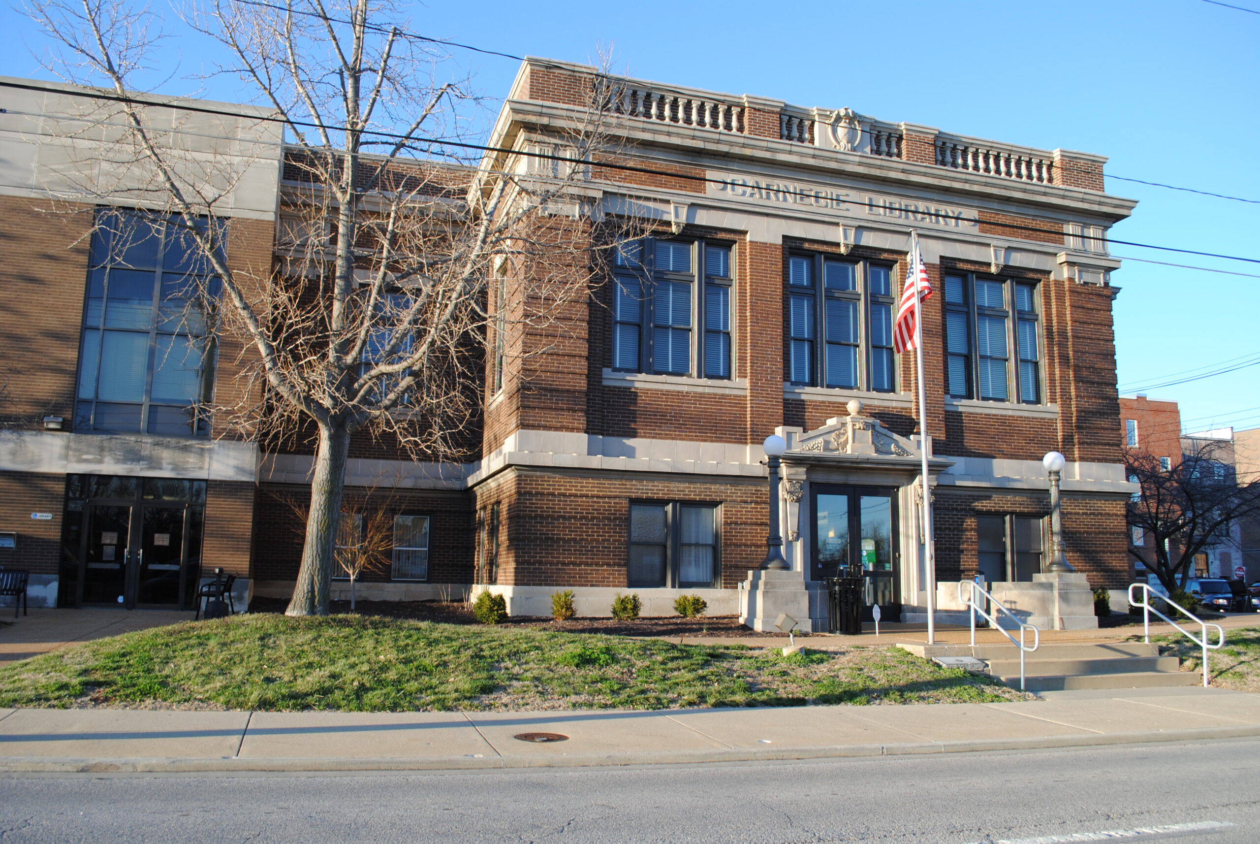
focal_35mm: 27
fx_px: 946
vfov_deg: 48.1
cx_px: 630
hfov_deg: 67.3
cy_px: 422
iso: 100
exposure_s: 1/125
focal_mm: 18
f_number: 5.6
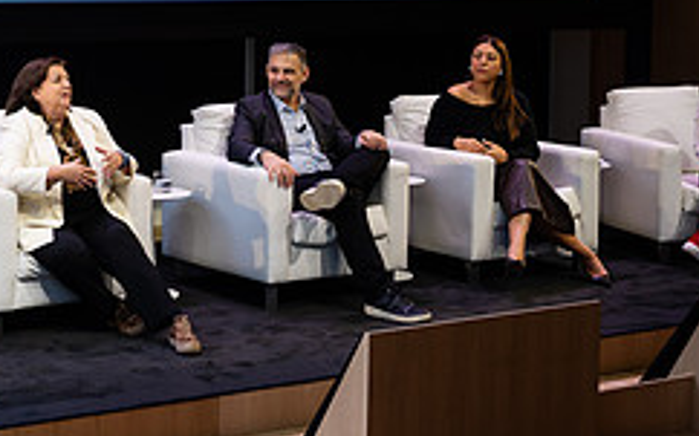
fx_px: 1638
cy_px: 13
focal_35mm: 86
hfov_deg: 23.7
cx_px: 118
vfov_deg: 14.9
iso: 125
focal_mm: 34
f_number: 3.2
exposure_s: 1/125
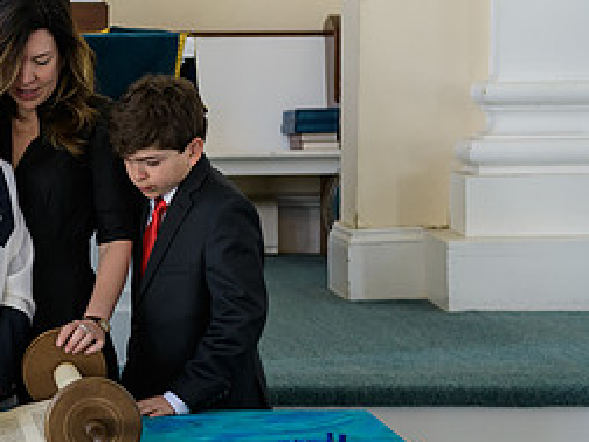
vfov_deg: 12.0
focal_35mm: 124
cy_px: 191
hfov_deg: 15.4
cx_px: -72
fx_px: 2110
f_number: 3.2
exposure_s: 1/125
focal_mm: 56
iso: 400
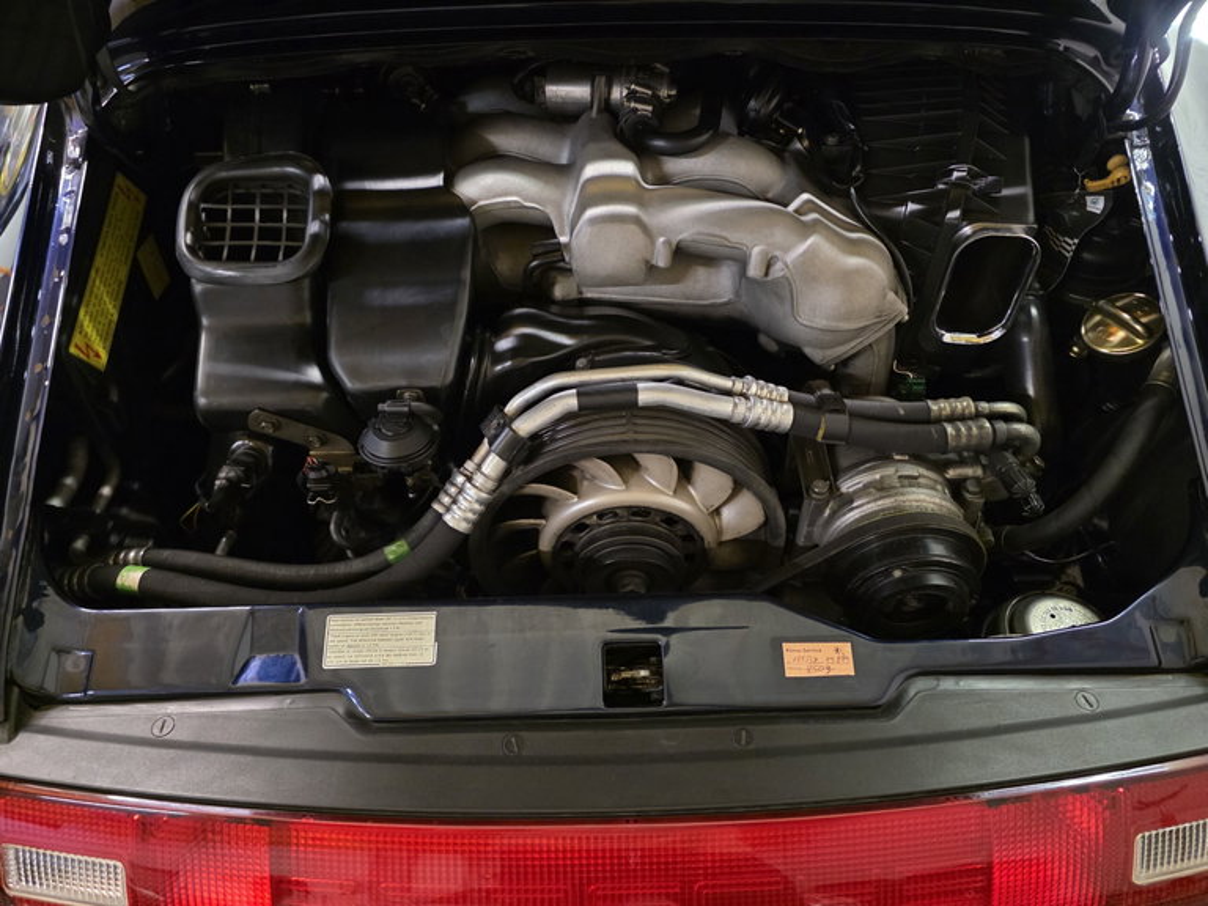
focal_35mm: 23
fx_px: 803
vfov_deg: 58.9
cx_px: 604
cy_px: 453
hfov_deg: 73.9
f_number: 1.7
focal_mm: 6.3
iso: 1600
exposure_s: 1/33.3
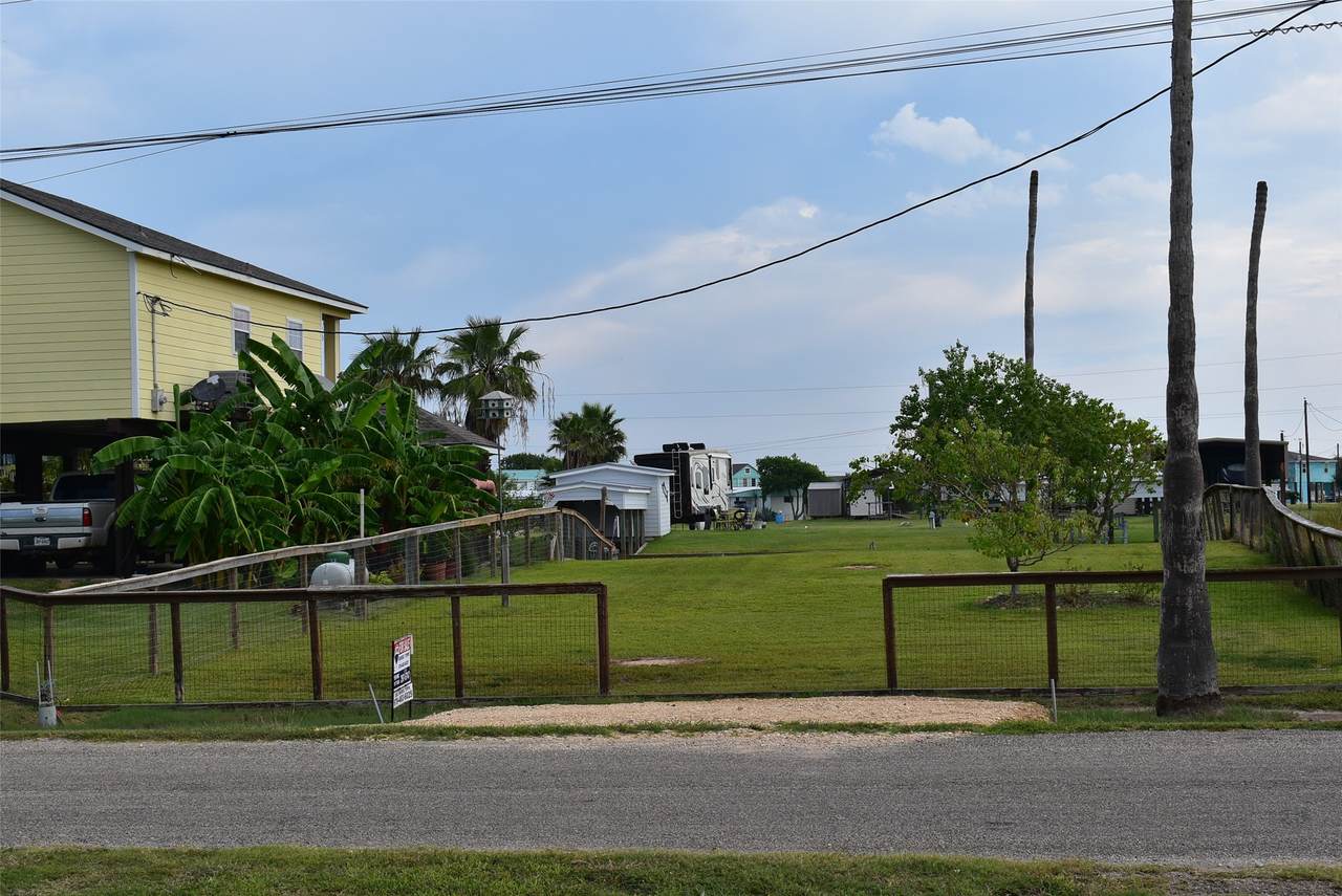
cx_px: 671
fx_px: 2126
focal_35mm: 57
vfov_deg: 23.8
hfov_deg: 35.0
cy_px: 448
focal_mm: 38
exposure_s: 1/500
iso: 400
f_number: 11
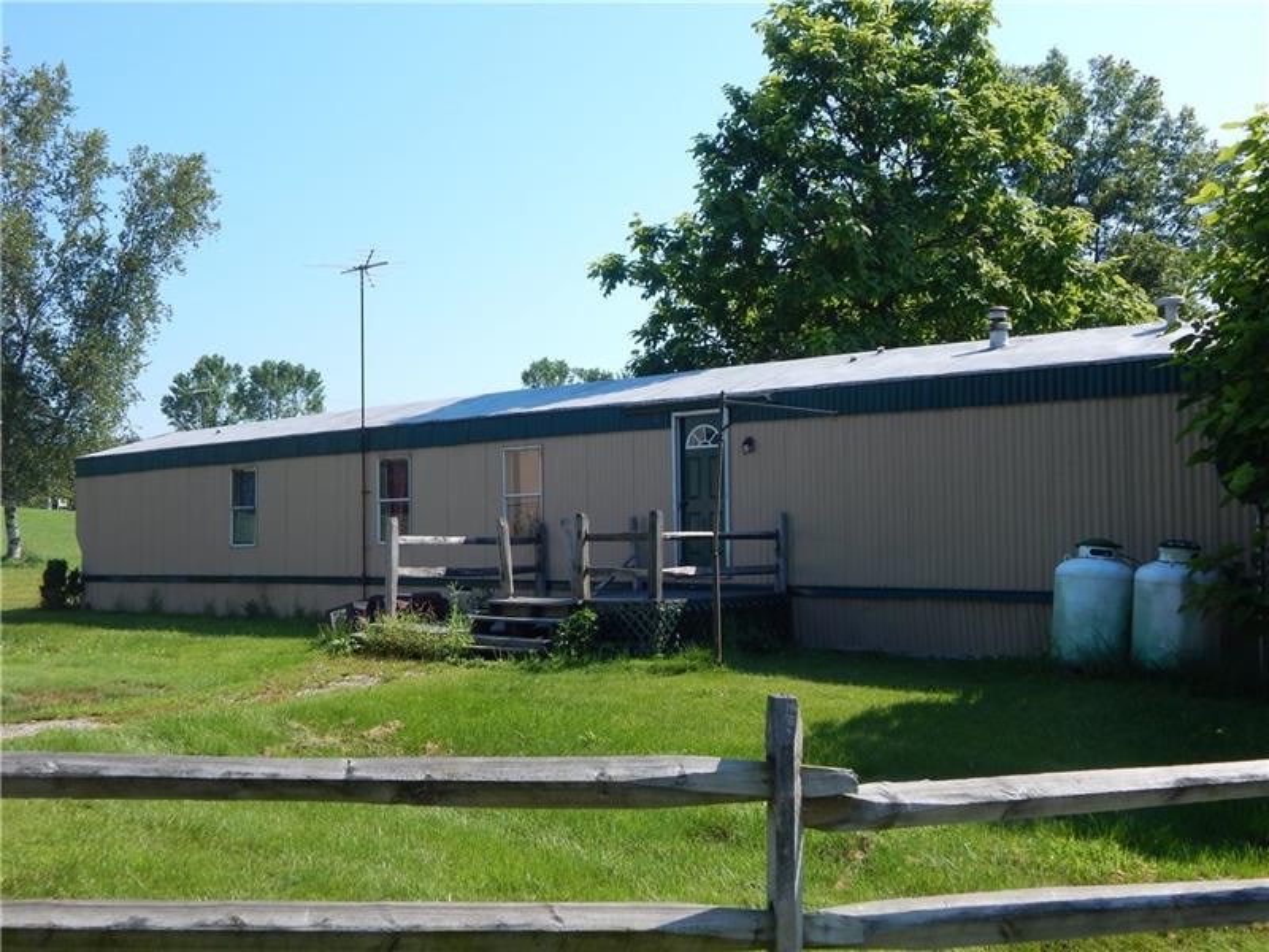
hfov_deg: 49.0
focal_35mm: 38
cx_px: 634
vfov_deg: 37.7
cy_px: 476
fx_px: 1393
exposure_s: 1/1000
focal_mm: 6.8
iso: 125
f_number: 3.4
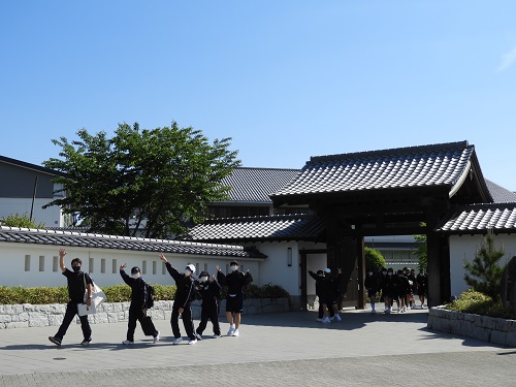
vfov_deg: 32.2
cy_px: 194
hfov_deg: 42.1
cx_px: 258
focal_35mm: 45
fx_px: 671
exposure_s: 1/1000
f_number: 4
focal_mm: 8.1
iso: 100
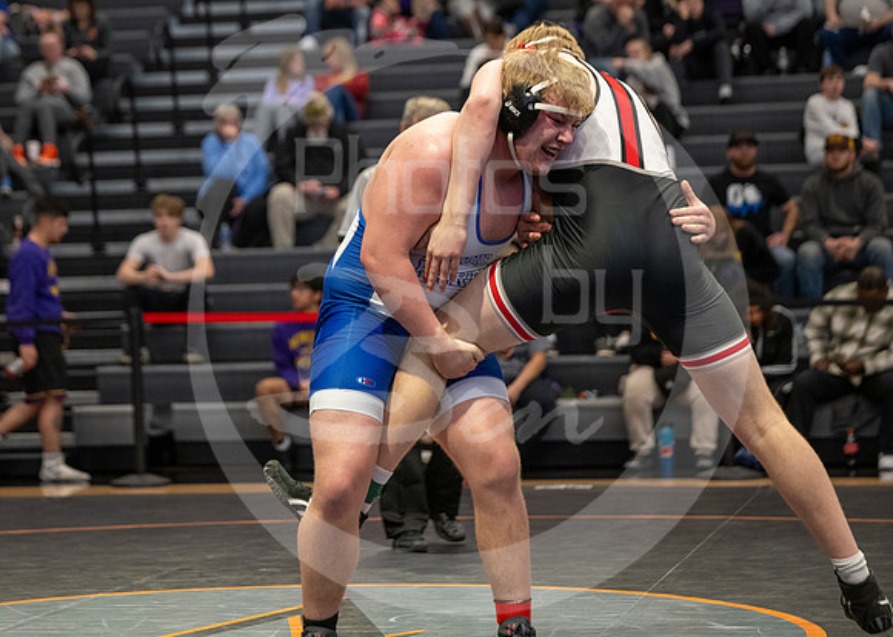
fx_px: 2755
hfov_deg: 18.4
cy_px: 257
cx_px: 323
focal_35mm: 109
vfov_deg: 13.2
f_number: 2.8
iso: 3200
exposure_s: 1/1000
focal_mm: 87
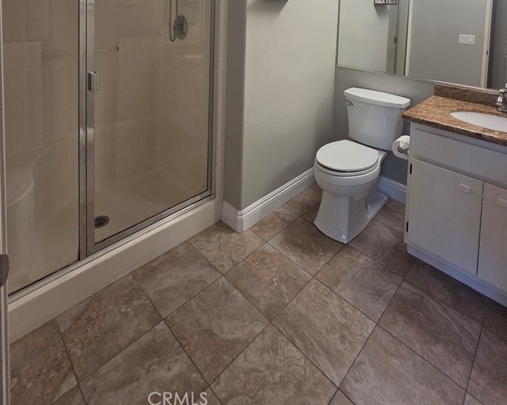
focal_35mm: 19
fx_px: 285
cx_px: 257
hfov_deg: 83.3
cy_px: 30
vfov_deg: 58.8
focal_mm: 2.2
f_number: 2.2
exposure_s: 1/120
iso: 320
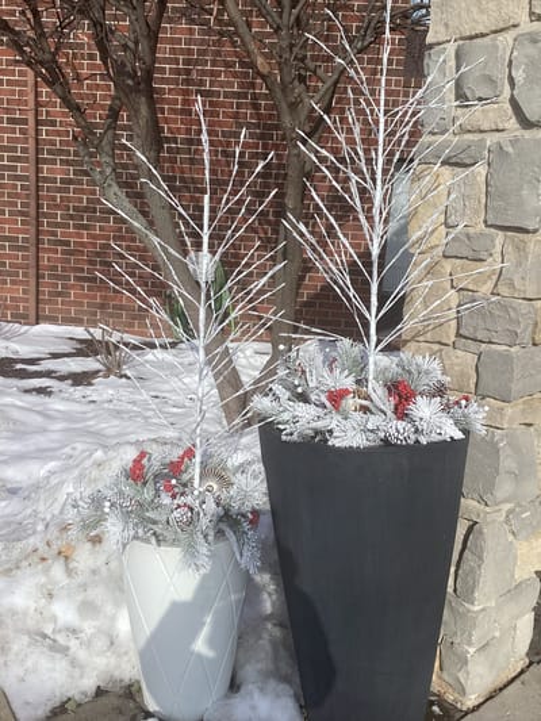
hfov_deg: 45.5
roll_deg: -3.0
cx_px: 270
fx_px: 646
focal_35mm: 31
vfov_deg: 58.3
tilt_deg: -11.1
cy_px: 360
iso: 25
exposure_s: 1/2551
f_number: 2.4
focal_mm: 3.3
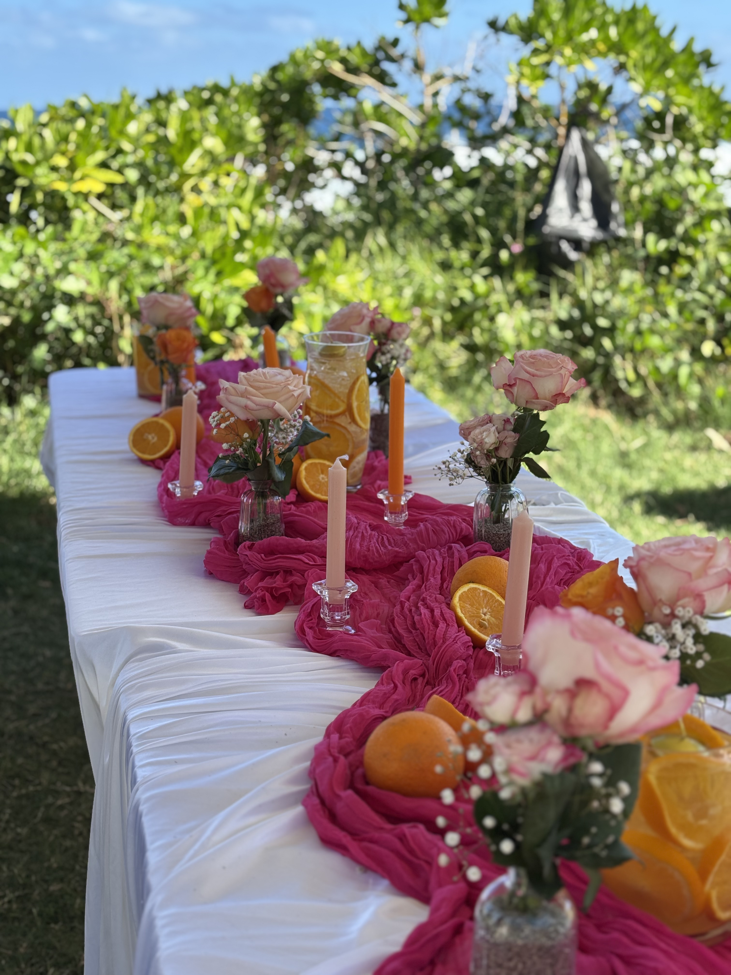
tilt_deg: -14.6
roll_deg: -0.3
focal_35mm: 52
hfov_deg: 28.0
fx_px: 1464
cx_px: 366
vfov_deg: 36.8
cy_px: 488
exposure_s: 1/716
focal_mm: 5.96
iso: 32
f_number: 1.6
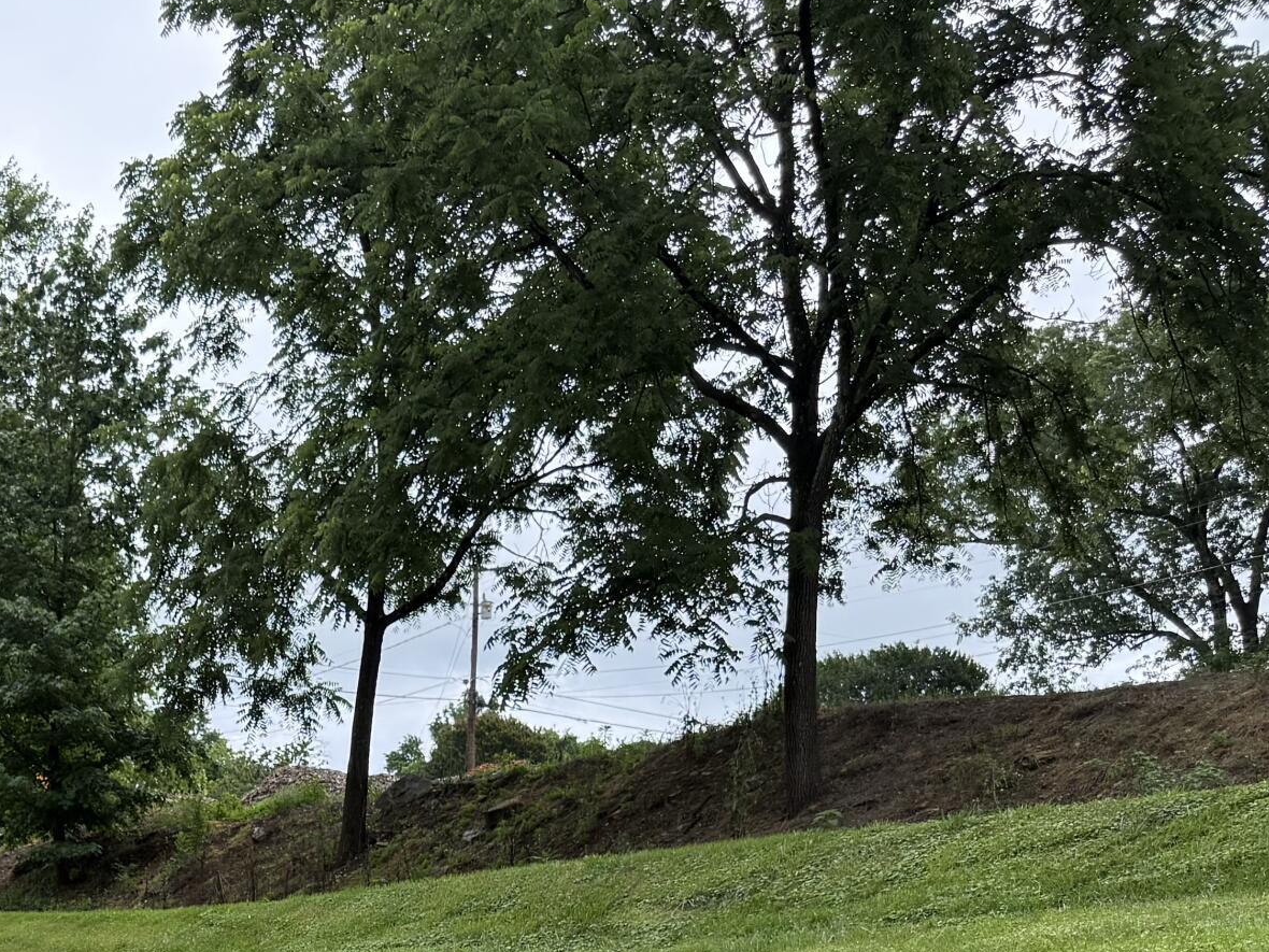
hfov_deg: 29.4
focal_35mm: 61
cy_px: 1194
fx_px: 2236
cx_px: -24
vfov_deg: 21.9
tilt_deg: -2.2
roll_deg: -1.6
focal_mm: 6.76
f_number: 1.78
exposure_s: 1/1271
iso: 100
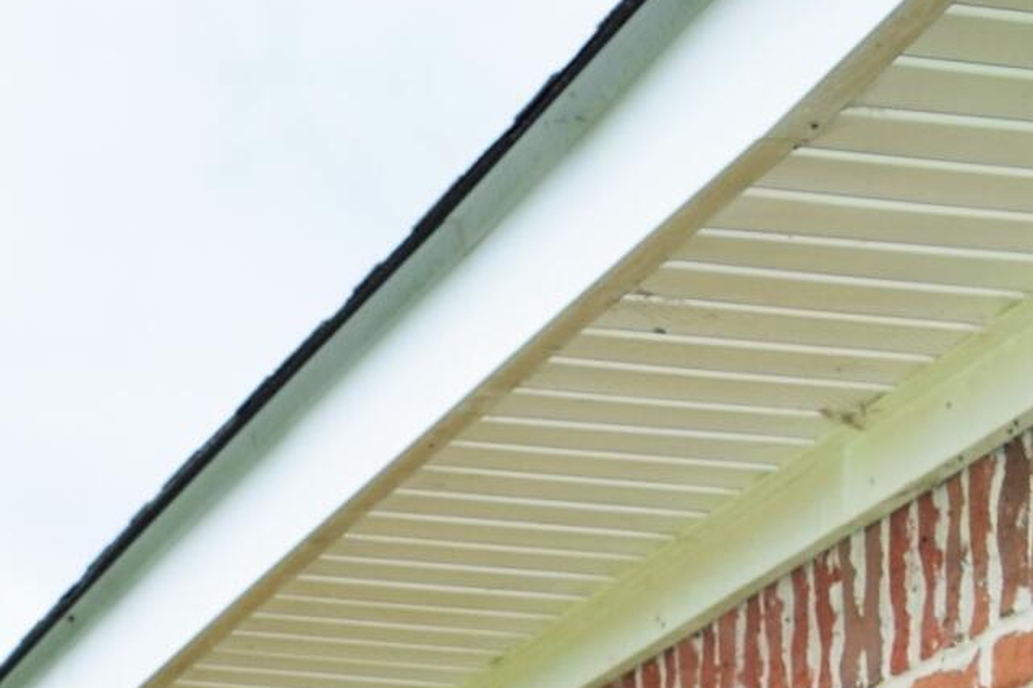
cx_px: -319
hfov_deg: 15.4
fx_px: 3643
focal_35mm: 127
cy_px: 1548
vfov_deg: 9.7
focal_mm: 18
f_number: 3.5
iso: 100
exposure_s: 1/200
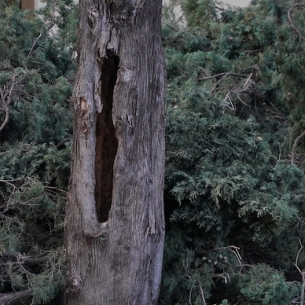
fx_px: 2750
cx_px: 141
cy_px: 153
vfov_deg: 6.3
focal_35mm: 276
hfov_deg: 6.3
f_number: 4
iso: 1000
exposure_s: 1/320
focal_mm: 105
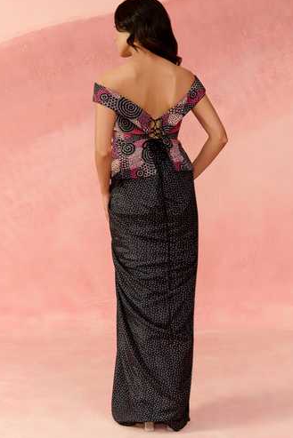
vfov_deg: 40.3
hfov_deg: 27.5
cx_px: 147
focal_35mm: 49
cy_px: 214
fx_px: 598
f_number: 4
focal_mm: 46
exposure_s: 1/160
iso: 250
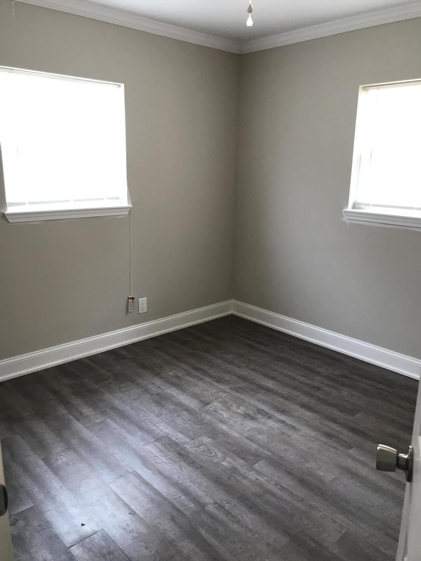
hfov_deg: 49.7
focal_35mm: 28
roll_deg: -1.9
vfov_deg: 63.4
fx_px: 454
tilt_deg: -14.5
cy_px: 280
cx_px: 210
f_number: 1.8
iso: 40
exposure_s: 1/20
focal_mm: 3.99
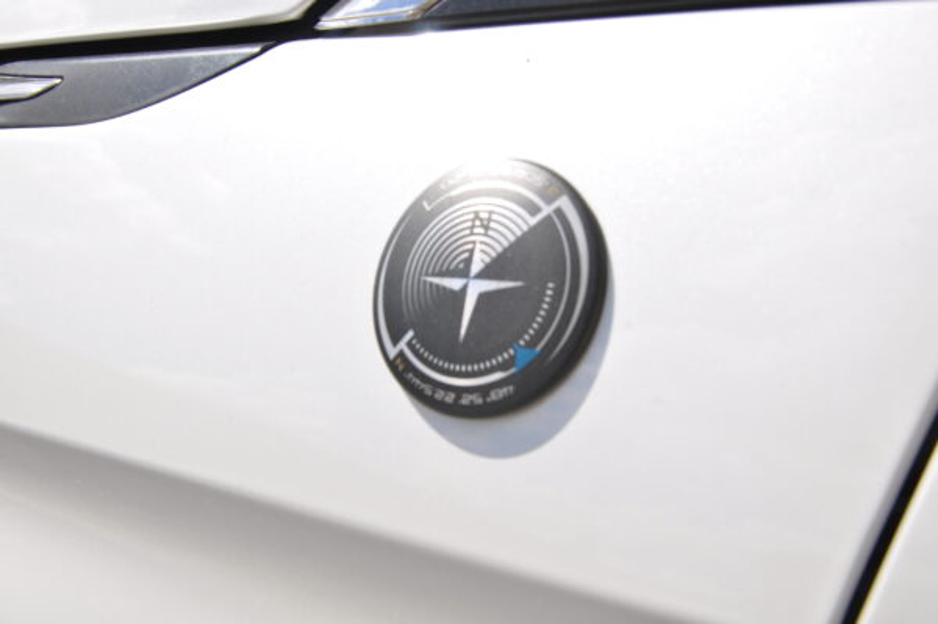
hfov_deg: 49.6
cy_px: 312
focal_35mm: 39
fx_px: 1015
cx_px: 469
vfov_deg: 34.2
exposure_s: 1/320
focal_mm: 26
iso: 200
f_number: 9
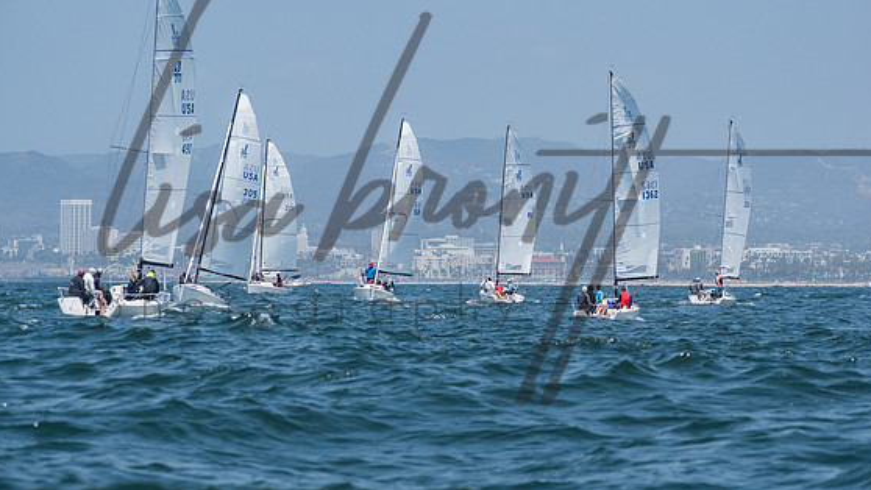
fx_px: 4088
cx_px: 459
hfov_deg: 12.2
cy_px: 196
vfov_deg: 6.9
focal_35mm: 177
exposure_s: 1/2000
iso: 400
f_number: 8
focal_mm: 105
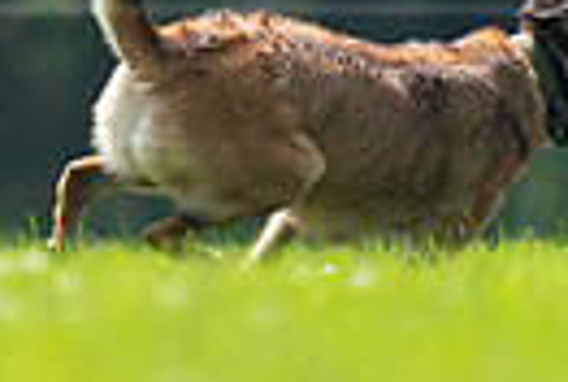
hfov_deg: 0.8
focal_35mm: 2650
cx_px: 56
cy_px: -54
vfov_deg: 0.5
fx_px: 41906
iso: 2000
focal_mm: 600
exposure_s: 1/4000
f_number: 6.3
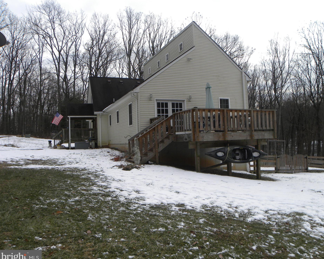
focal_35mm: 28
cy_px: 130
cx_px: 177
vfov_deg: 51.5
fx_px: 269
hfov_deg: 62.1
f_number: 4.5
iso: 64
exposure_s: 1/243
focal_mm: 4.6
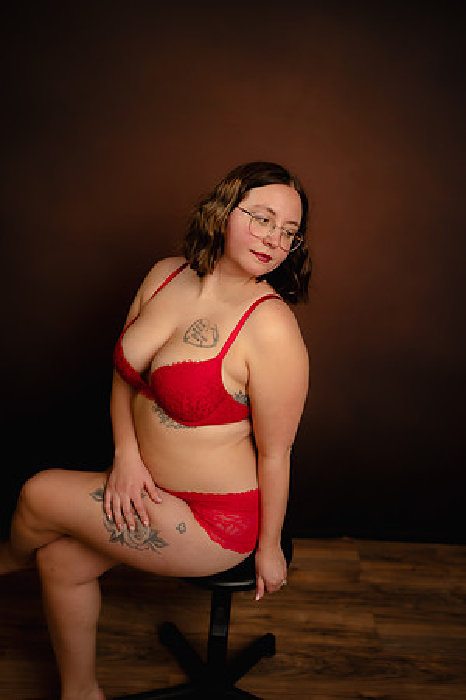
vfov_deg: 54.4
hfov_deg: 37.9
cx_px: 233
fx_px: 680
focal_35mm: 35
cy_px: 350
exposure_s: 1/160
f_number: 2
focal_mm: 35
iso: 100
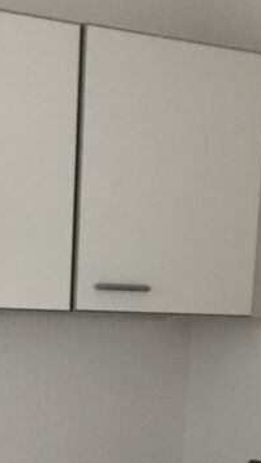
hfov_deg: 13.6
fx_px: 1081
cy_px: 614
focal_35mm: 88
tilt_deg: -13.6
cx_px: -5
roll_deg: -1.6
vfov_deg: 21.6
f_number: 1.8
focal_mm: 3.99
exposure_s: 1/4
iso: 100
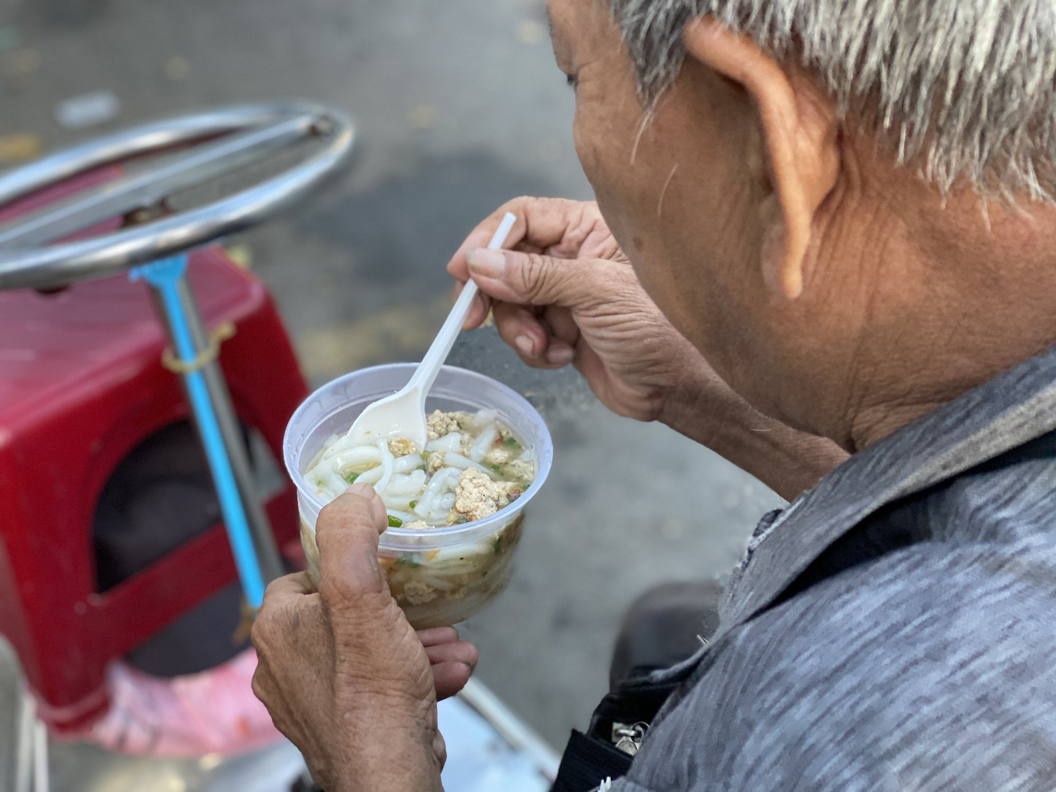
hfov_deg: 36.8
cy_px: 396
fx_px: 1586
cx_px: 528
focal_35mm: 52
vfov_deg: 28.0
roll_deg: +1.8
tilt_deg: -36.4
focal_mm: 6
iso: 160
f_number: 2
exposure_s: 1/122
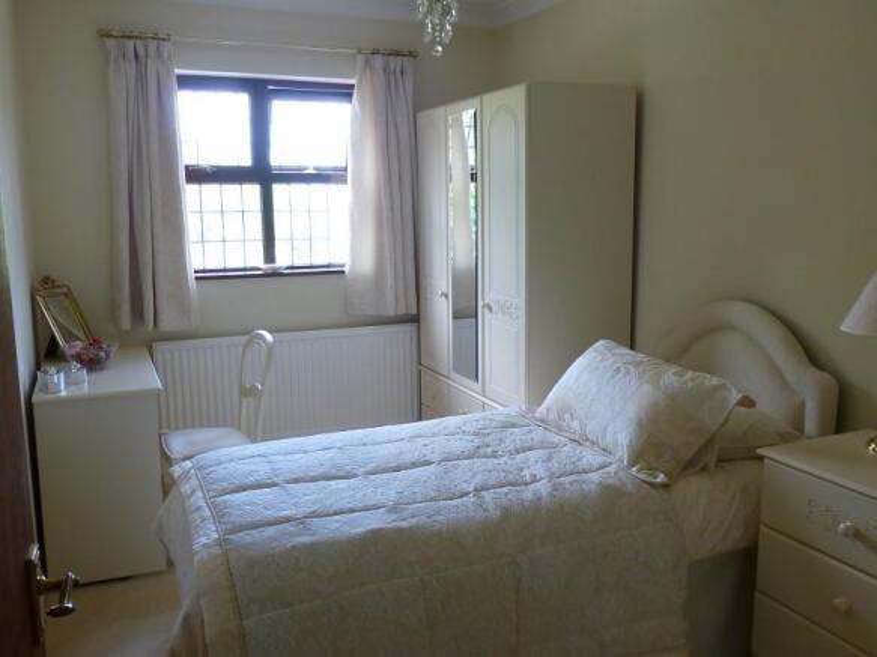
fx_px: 709
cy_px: 328
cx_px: 438
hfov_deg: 63.5
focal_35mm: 28
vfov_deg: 49.7
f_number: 3.5
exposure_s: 1/60
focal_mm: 5
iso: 250
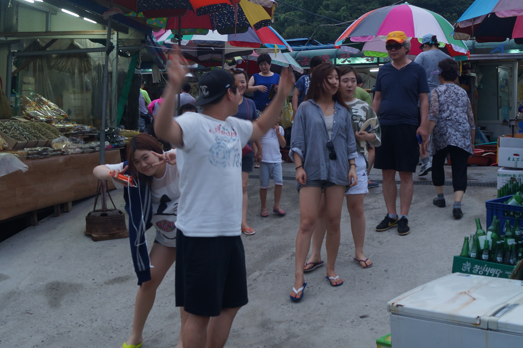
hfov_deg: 35.6
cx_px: 305
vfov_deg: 24.1
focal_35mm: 56
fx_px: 813
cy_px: 140
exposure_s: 1/60
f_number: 4
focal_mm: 20
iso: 100
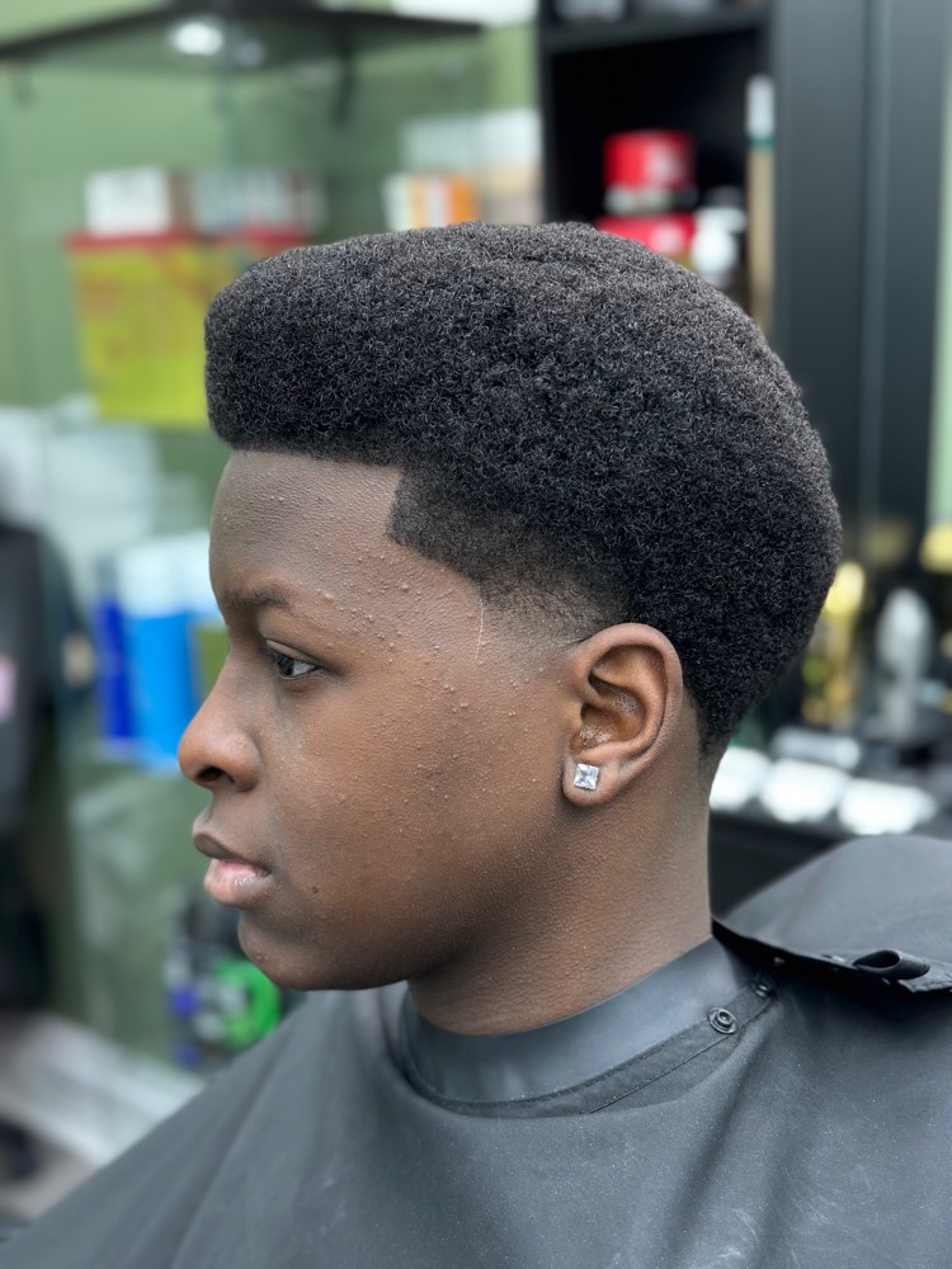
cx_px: 476
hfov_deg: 30.3
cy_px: 634
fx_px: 1760
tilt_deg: -12.3
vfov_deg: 39.7
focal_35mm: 48
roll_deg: +1.6
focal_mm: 6.86
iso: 100
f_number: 1.78
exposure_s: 1/60
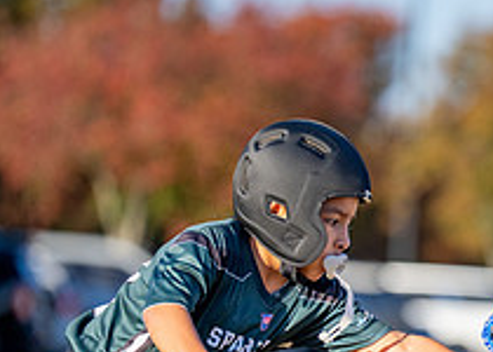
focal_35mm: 513
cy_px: 300
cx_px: 589
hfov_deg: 3.9
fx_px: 7183
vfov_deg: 2.8
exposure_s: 1/3200
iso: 200
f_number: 2.8
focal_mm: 164
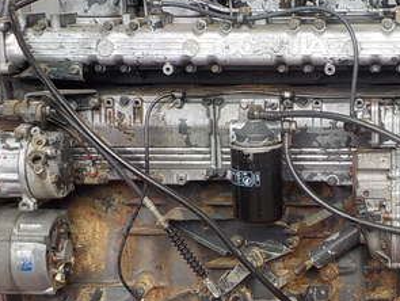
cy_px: 175
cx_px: 339
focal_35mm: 65
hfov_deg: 28.9
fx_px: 752
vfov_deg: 22.6
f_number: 3.3
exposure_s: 1/160
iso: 125
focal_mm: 4.1
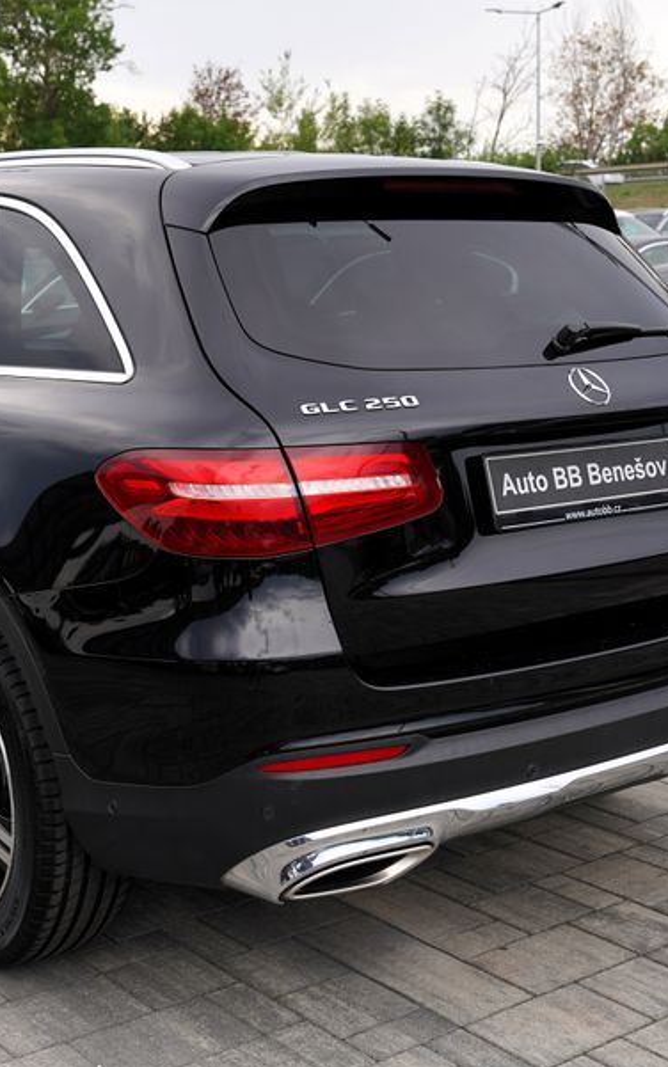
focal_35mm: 54
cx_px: 192
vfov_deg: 37.5
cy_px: 496
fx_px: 1572
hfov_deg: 23.8
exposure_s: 1/125
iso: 100
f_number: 5
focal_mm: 31
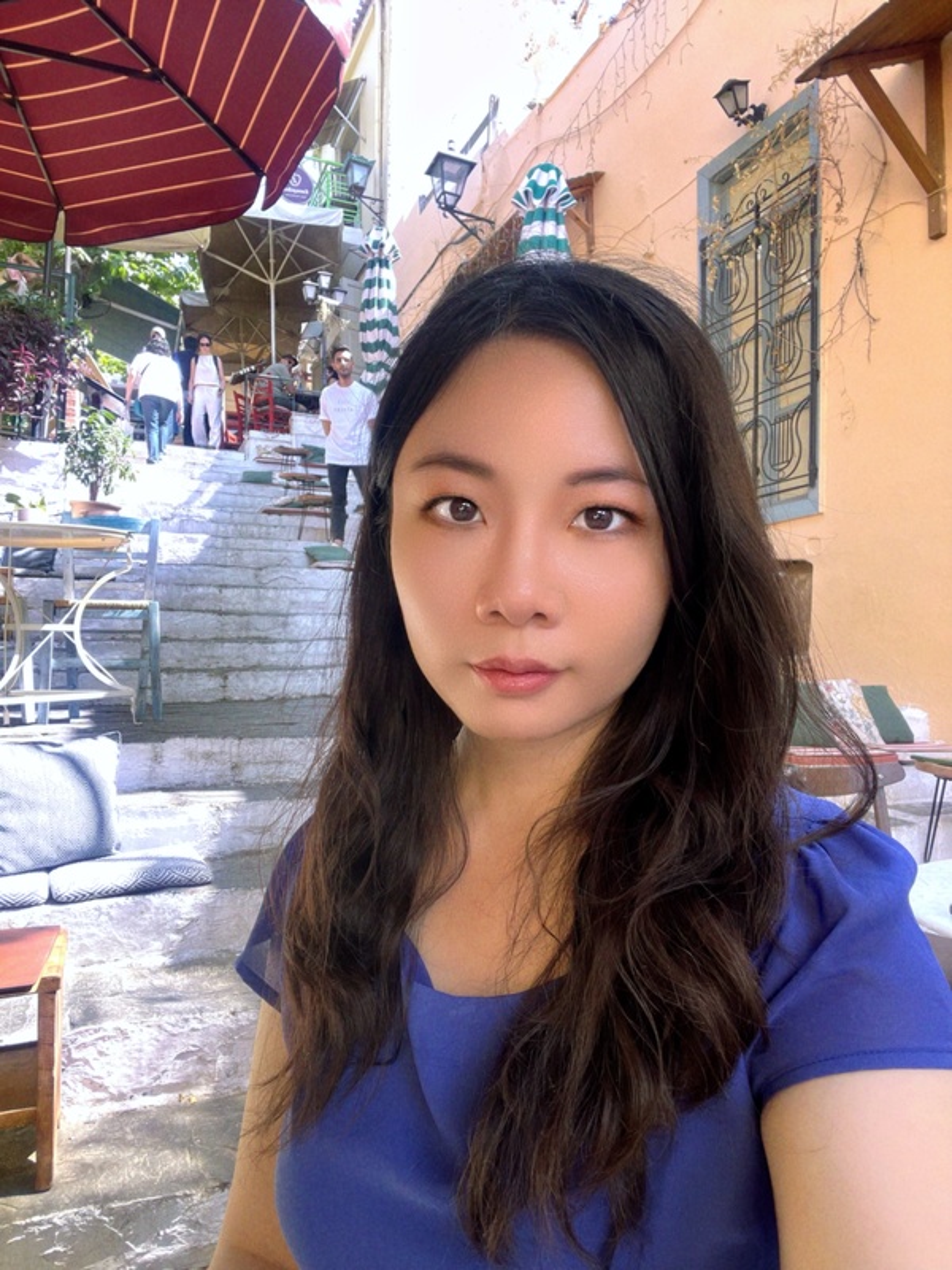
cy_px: 635
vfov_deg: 73.9
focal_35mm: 23
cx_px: 476
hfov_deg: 58.9
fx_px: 843
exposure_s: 1/121
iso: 64
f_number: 2.2
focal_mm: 2.71
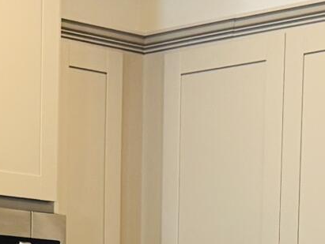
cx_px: 75
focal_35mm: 175
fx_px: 1644
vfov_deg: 8.0
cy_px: 545
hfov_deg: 11.3
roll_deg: +0.3
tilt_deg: -7.0
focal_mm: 6.76
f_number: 1.78
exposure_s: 1/60
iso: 200
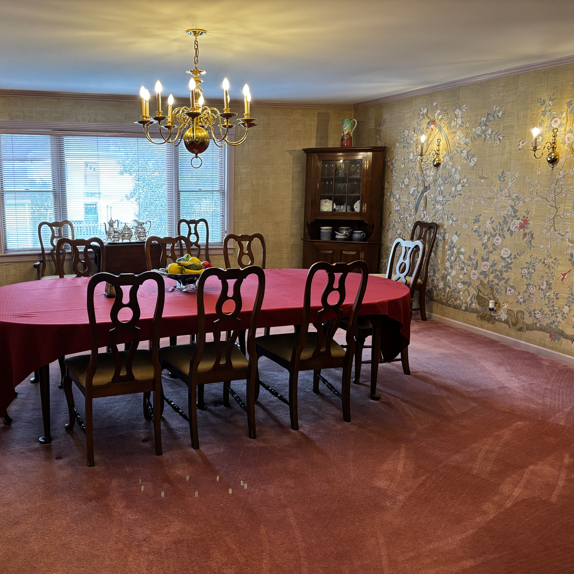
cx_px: 194
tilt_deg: -10.4
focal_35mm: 31
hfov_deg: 51.6
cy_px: 289
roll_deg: +0.2
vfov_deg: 52.5
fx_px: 582
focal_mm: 5.96
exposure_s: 1/60
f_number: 1.6
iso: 250
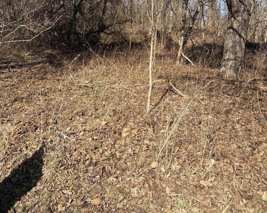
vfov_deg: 41.9
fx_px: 269
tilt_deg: -2.5
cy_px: 50
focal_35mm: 34
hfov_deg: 52.9
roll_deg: -2.2
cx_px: 133
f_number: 1.6
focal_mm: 5.96
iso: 50
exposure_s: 1/2075
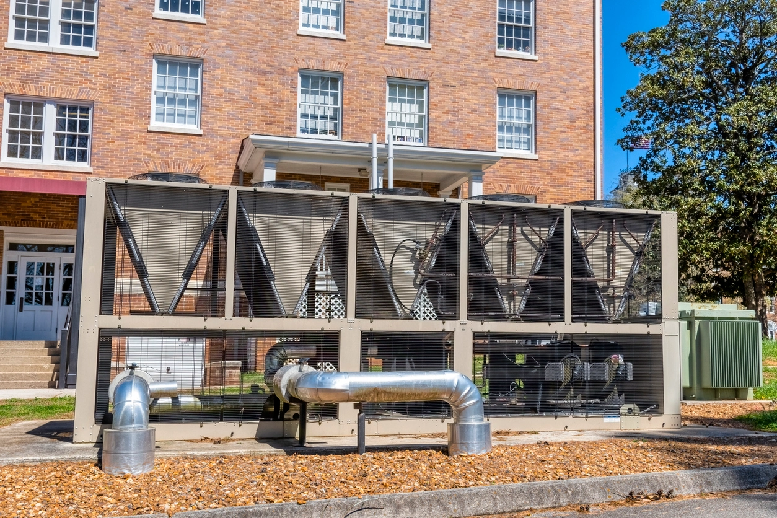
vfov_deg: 36.9
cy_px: 259
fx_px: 777
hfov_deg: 53.1
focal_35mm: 36
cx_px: 388
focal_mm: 24
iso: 400
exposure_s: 1/1000
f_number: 8
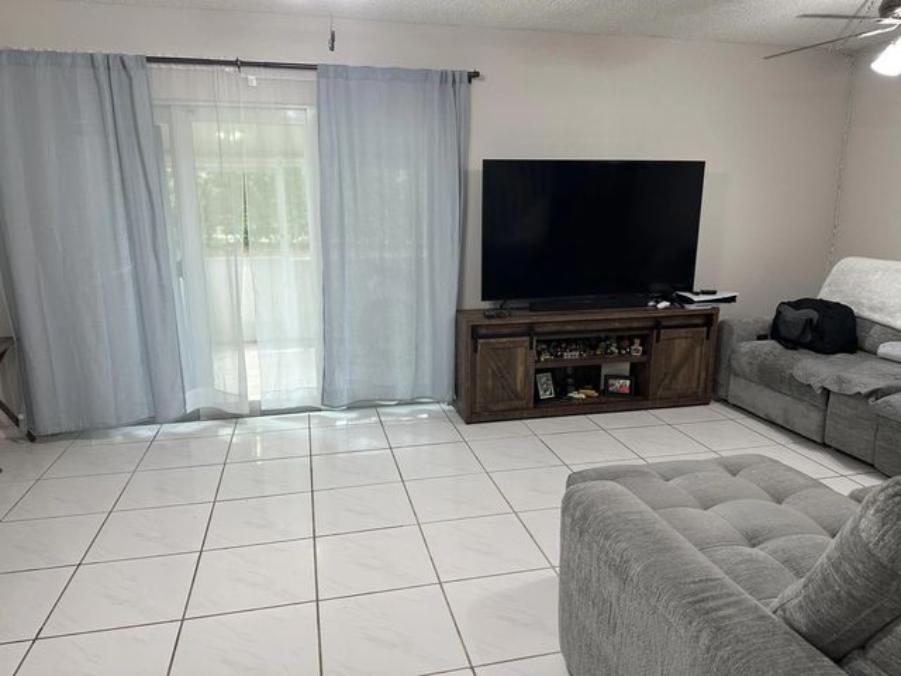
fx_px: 625
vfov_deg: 56.8
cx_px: 450
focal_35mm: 24
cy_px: 338
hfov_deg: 71.6
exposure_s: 1/120
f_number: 1.78
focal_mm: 6.86
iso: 200
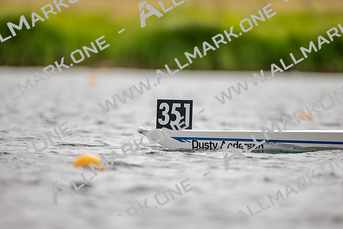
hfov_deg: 2.3
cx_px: 172
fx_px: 8577
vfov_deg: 1.5
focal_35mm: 900
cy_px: 114
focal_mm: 600
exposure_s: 1/2000
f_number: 4
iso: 160
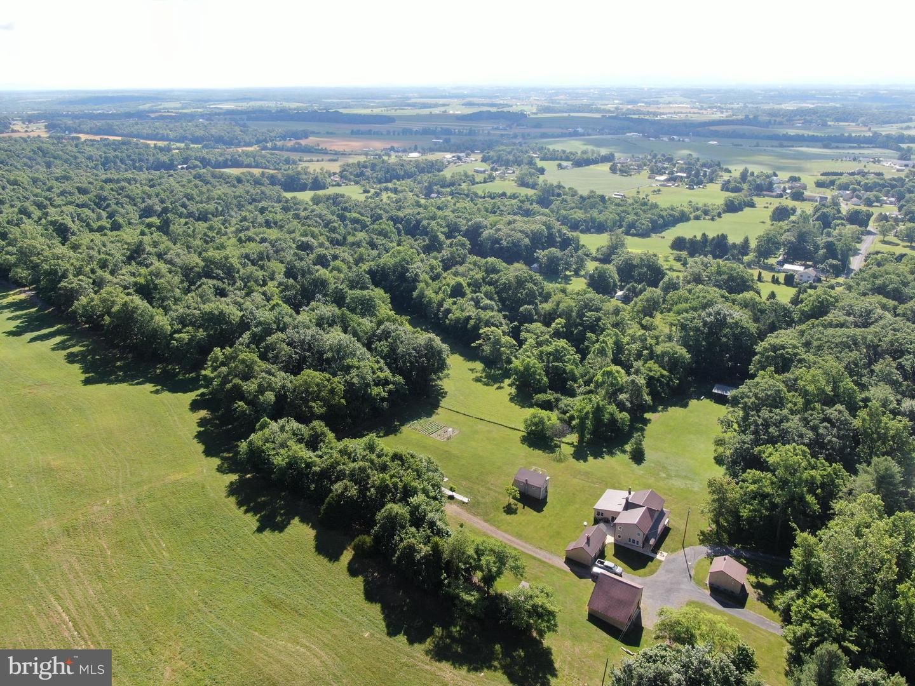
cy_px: 343
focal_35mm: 24
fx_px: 634
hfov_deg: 71.6
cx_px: 458
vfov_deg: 56.8
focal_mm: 4.39
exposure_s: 1/640
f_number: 2.8
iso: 100
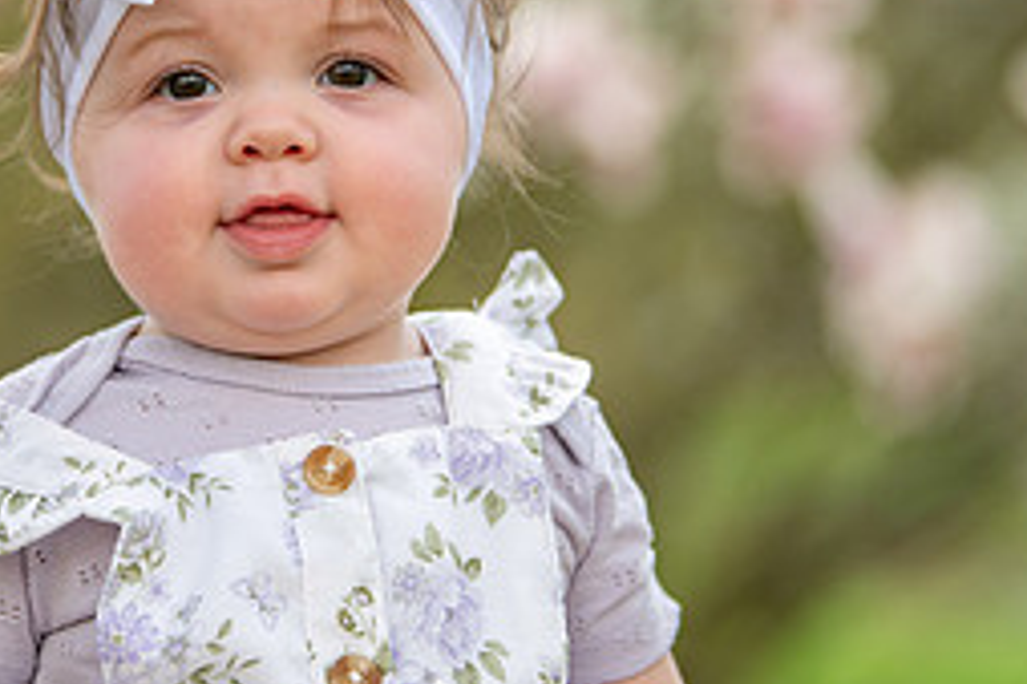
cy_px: 235
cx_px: 287
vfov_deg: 5.5
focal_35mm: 251
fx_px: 7156
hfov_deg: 8.2
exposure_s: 1/1250
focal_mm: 110
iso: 320
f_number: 2.8
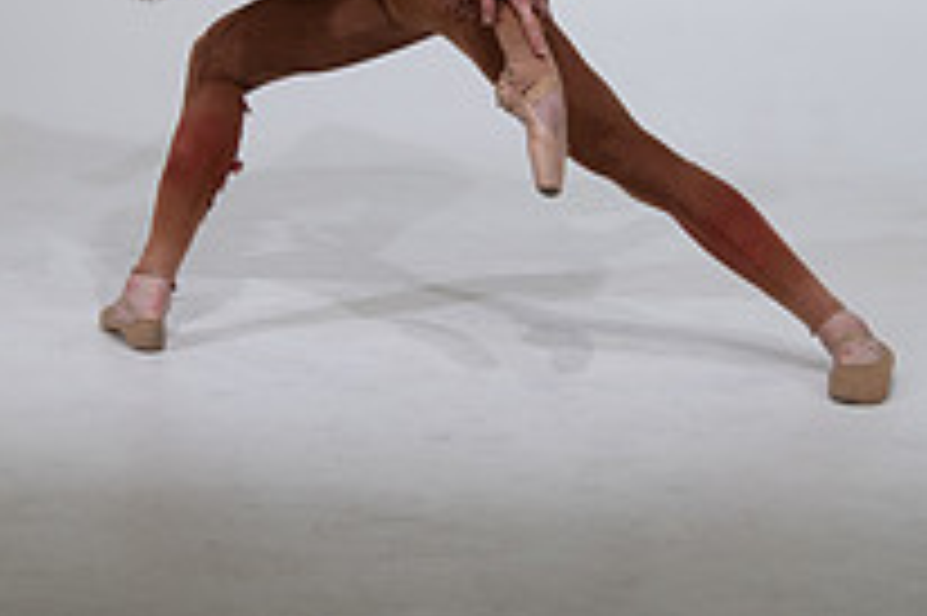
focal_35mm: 141
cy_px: -245
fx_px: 3628
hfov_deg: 14.6
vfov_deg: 9.5
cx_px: 459
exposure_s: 1/250
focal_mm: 50
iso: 400
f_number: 4
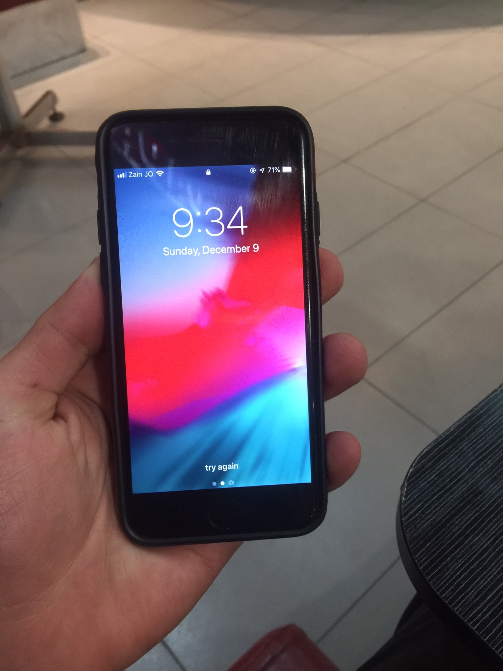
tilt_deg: -46.6
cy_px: 336
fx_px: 562
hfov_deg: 48.2
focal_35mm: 29
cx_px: 252
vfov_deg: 61.7
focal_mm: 4.15
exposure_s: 1/17
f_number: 2.2
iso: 80
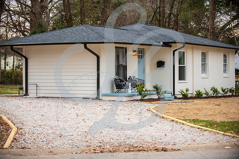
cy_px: 79
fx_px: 588
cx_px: 118
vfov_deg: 15.4
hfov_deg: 23.0
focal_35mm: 89
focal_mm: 86
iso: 200
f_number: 2.8
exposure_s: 1/640
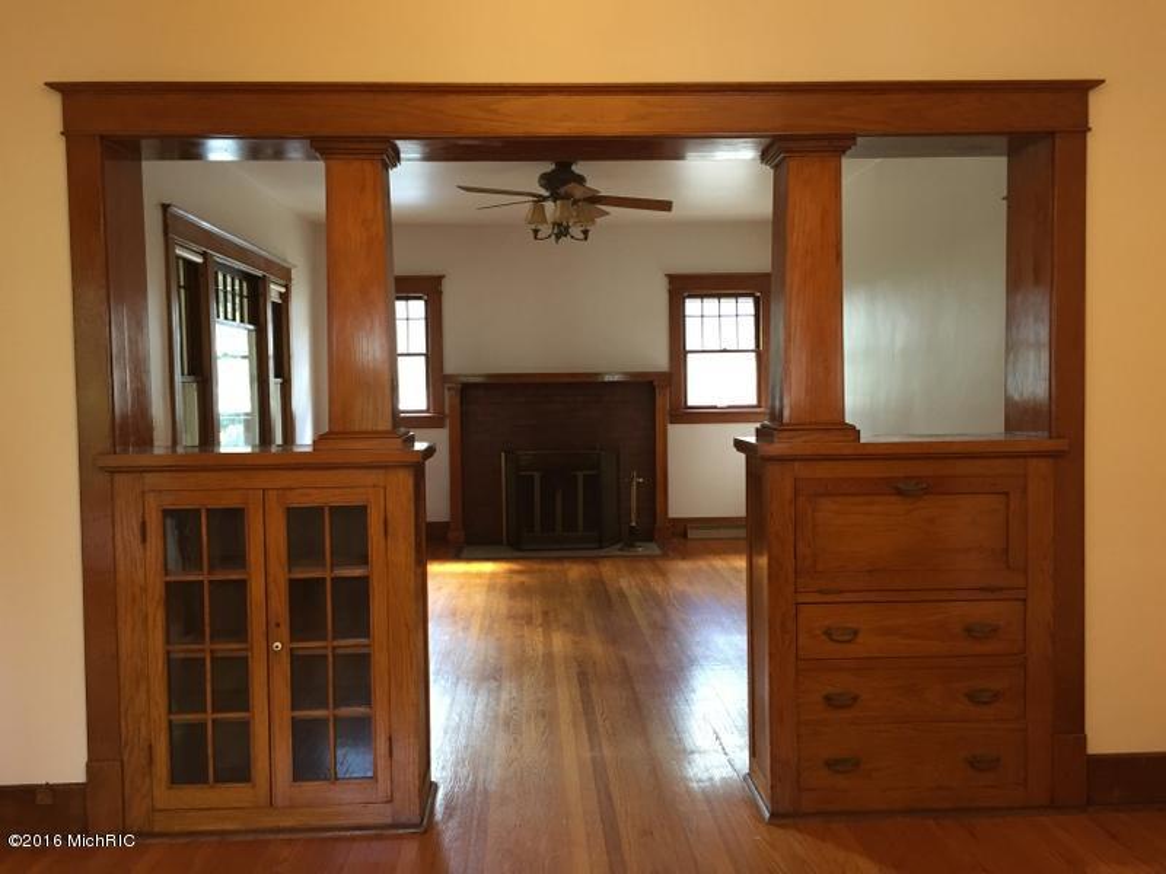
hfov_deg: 61.7
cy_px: 437
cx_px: 583
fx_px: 977
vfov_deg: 48.2
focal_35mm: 29
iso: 100
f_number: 2.2
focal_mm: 4.15
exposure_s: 1/30
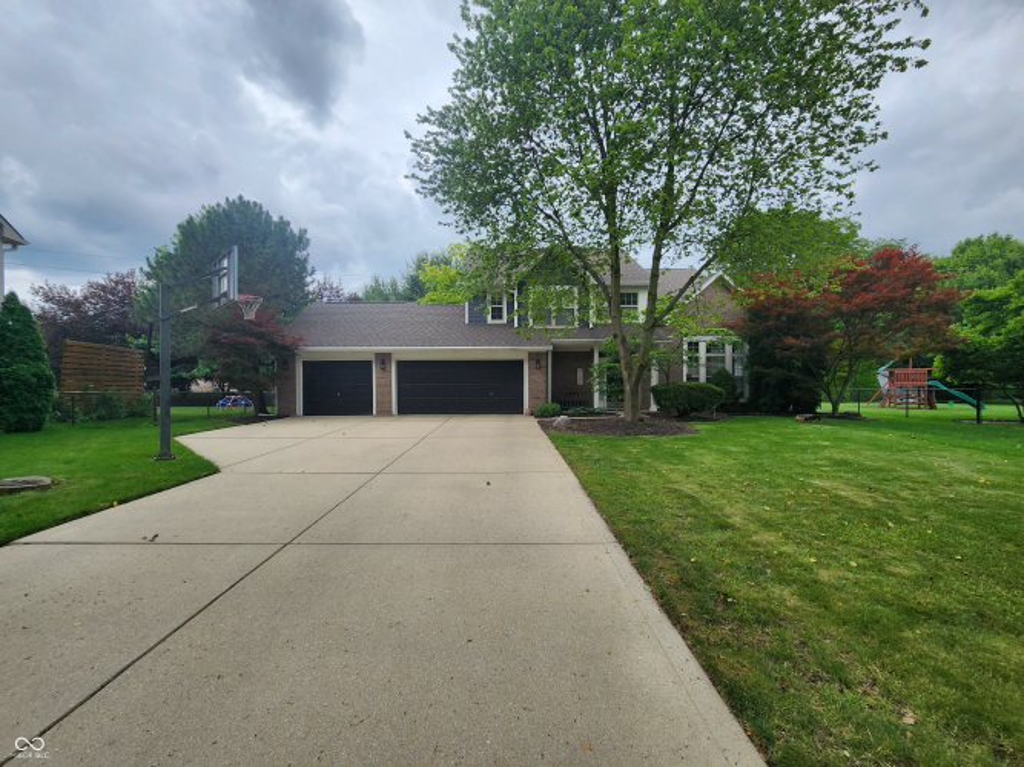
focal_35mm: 13
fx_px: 384
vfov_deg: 89.9
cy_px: 384
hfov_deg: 106.2
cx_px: 512
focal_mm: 2.2
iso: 50
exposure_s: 1/960
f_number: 2.2
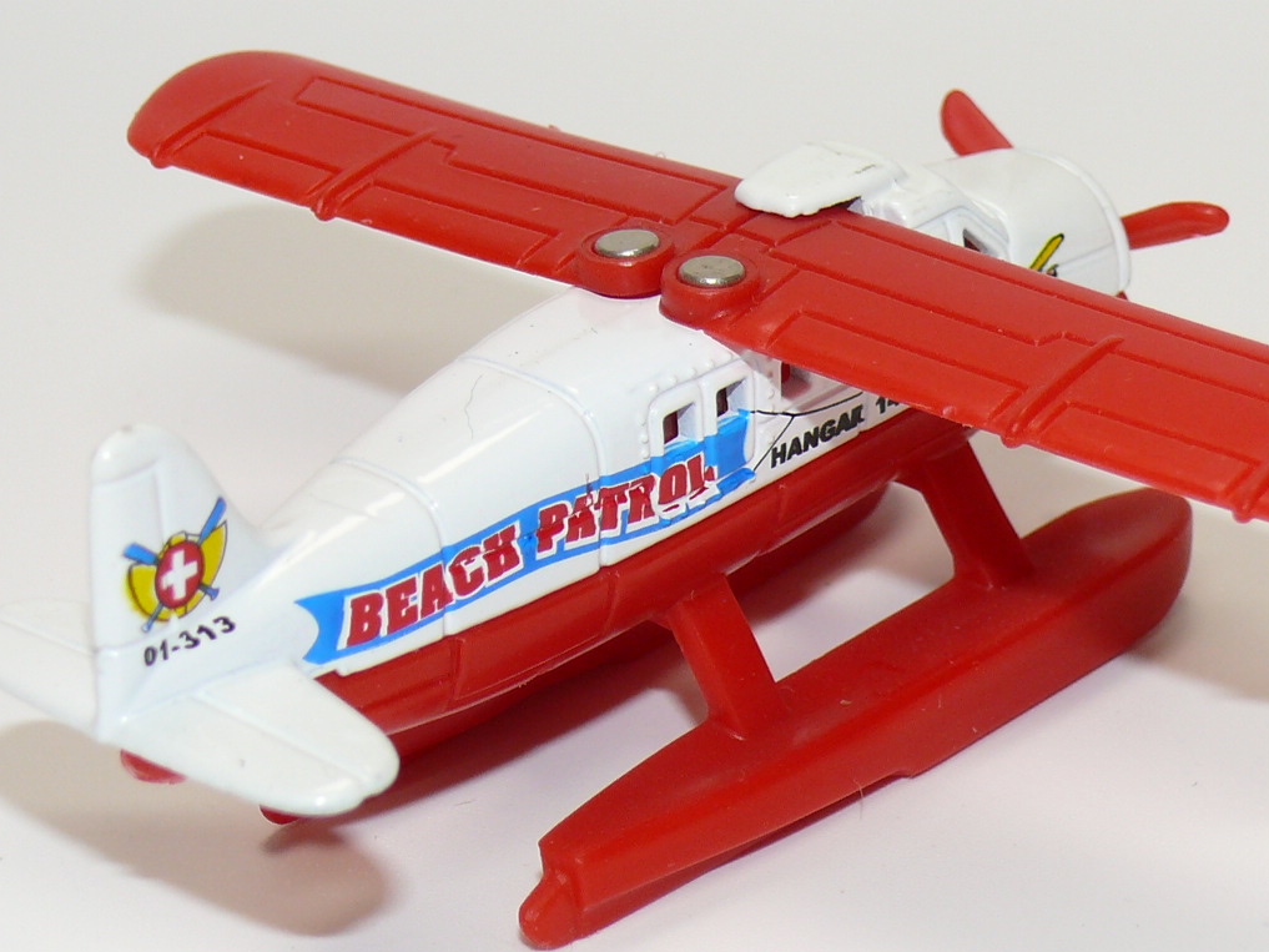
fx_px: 5133
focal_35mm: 140
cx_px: 698
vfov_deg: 10.6
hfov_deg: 14.1
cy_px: 469
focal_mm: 12.4
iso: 100
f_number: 4
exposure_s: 1/30
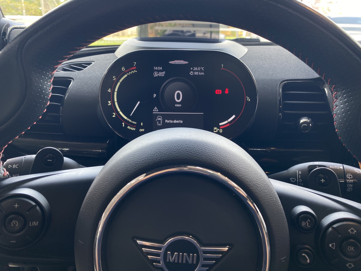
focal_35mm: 26
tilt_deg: -20.9
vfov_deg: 53.1
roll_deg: -1.3
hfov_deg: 67.3
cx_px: 180
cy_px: 136
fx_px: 271
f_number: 1.8
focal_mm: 4.25
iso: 125
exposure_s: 1/121
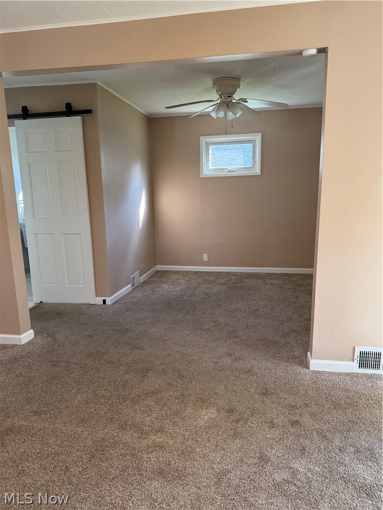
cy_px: 255
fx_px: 354
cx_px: 192
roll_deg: +0.7
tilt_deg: -10.1
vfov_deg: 71.6
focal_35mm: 24
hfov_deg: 56.8
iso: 250
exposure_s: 1/120
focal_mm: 6.76
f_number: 1.78
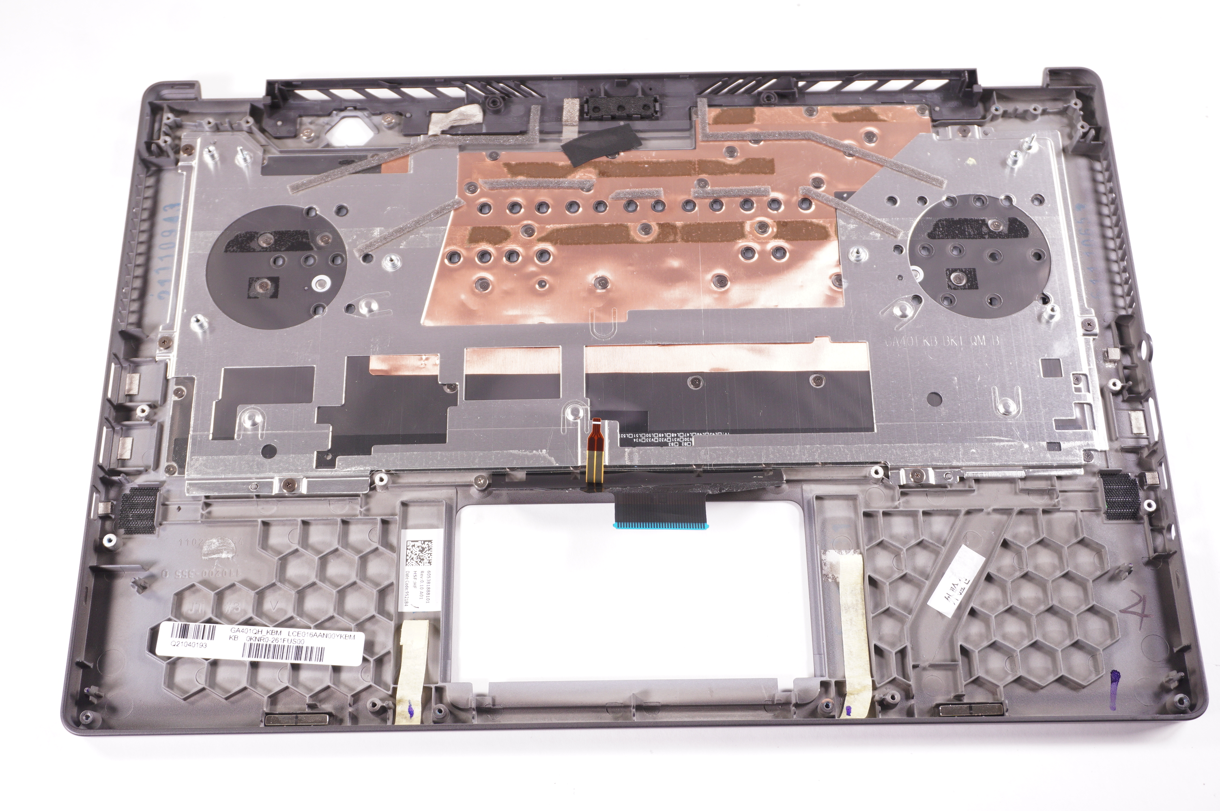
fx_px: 1422
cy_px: 406
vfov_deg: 31.8
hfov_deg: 46.4
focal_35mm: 42
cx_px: 610
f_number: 5.6
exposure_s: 1/125
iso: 500
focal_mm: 28
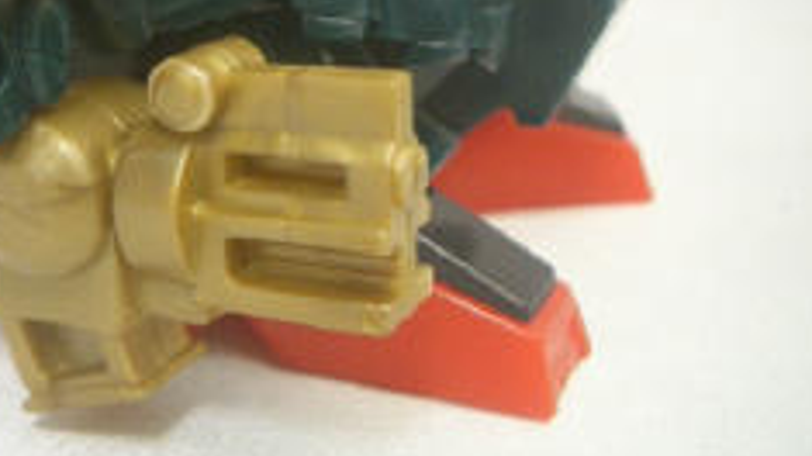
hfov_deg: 36.1
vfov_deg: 20.7
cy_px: 62
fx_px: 1227
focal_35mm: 57
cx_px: 252
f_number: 2.6
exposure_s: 1/125
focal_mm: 5.8
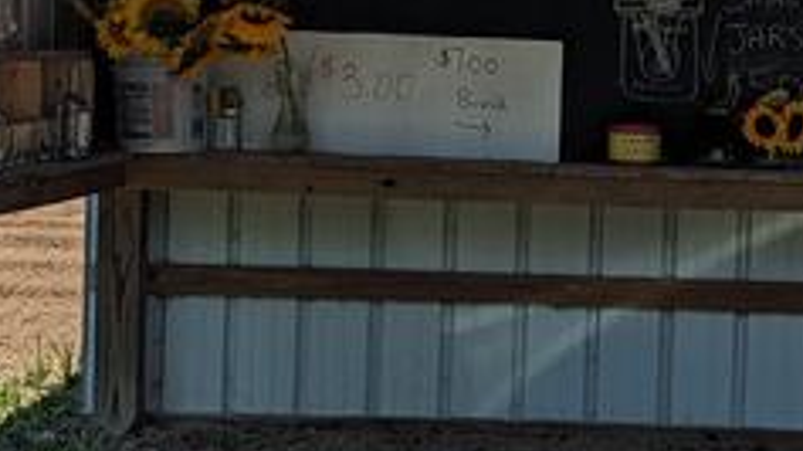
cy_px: 71
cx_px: 595
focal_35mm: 116
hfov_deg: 18.4
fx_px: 2469
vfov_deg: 10.4
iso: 46
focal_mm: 4.38
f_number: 1.73
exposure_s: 1/2347
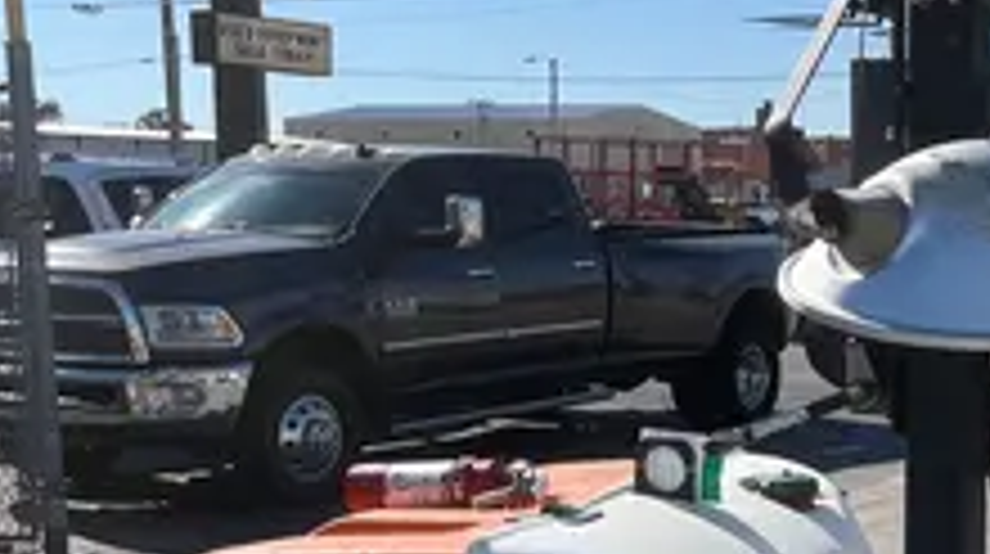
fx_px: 1861
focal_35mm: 71
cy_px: 480
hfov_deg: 28.2
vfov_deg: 16.7
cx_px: 963
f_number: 1.6
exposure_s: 1/4149
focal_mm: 5.1
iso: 50
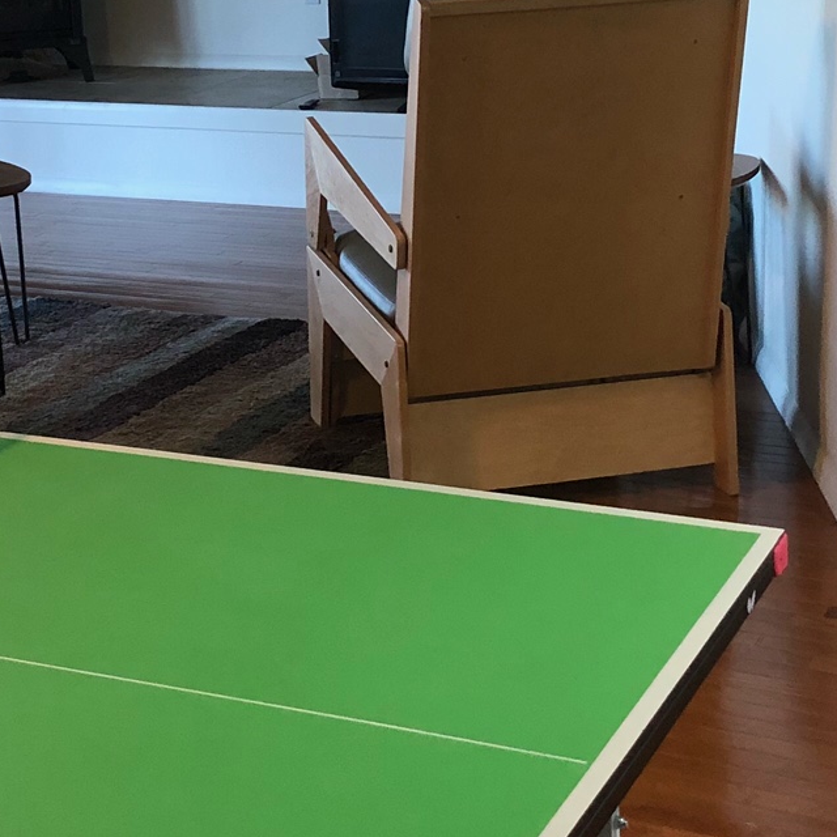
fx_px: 2134
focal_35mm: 78
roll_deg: +2.8
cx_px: 263
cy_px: 228
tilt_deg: -12.8
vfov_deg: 22.0
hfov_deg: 22.1
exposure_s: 1/15
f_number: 1.8
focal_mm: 3.99
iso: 64
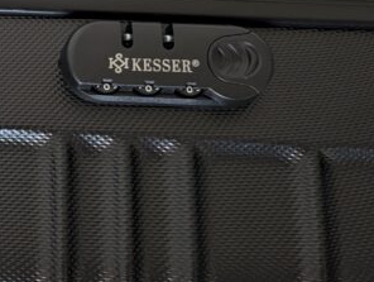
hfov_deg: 21.4
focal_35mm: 83
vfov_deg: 17.6
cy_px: 26
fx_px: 898
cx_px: -109
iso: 574
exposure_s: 1/29.5
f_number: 1.68
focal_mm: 6.9
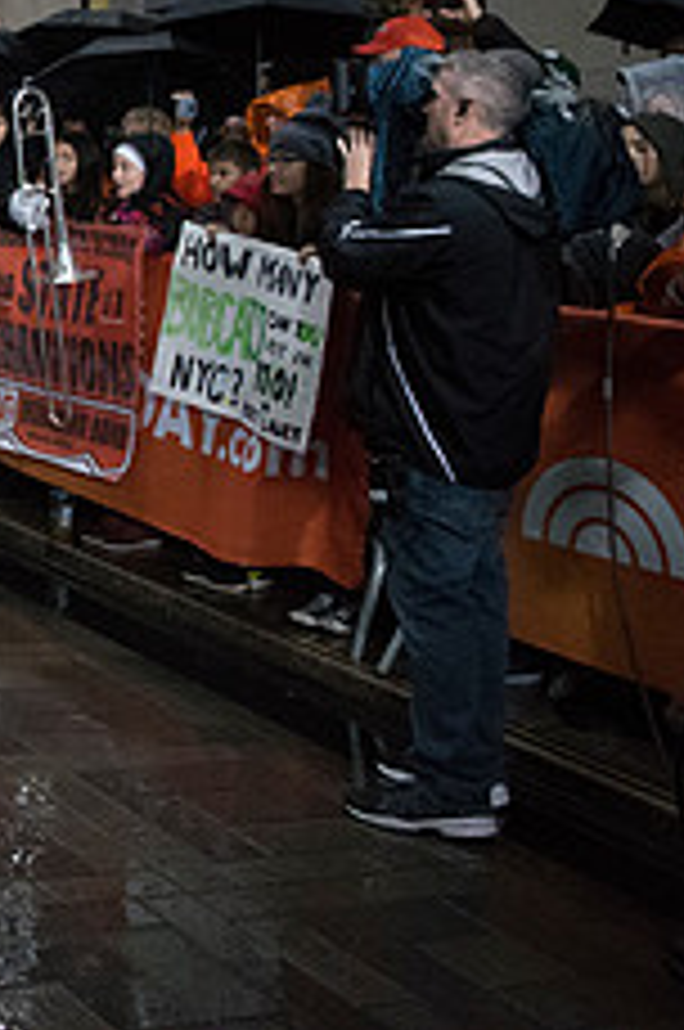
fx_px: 1887
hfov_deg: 17.1
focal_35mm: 66
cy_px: 169
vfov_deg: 29.7
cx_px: -531
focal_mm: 26
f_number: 2.8
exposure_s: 1/4000
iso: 10000
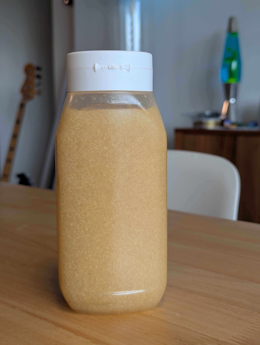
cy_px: 172
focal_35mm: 48
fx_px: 480
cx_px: 130
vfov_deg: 39.6
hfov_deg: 30.3
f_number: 1.85
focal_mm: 6.81
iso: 55
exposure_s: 1/159
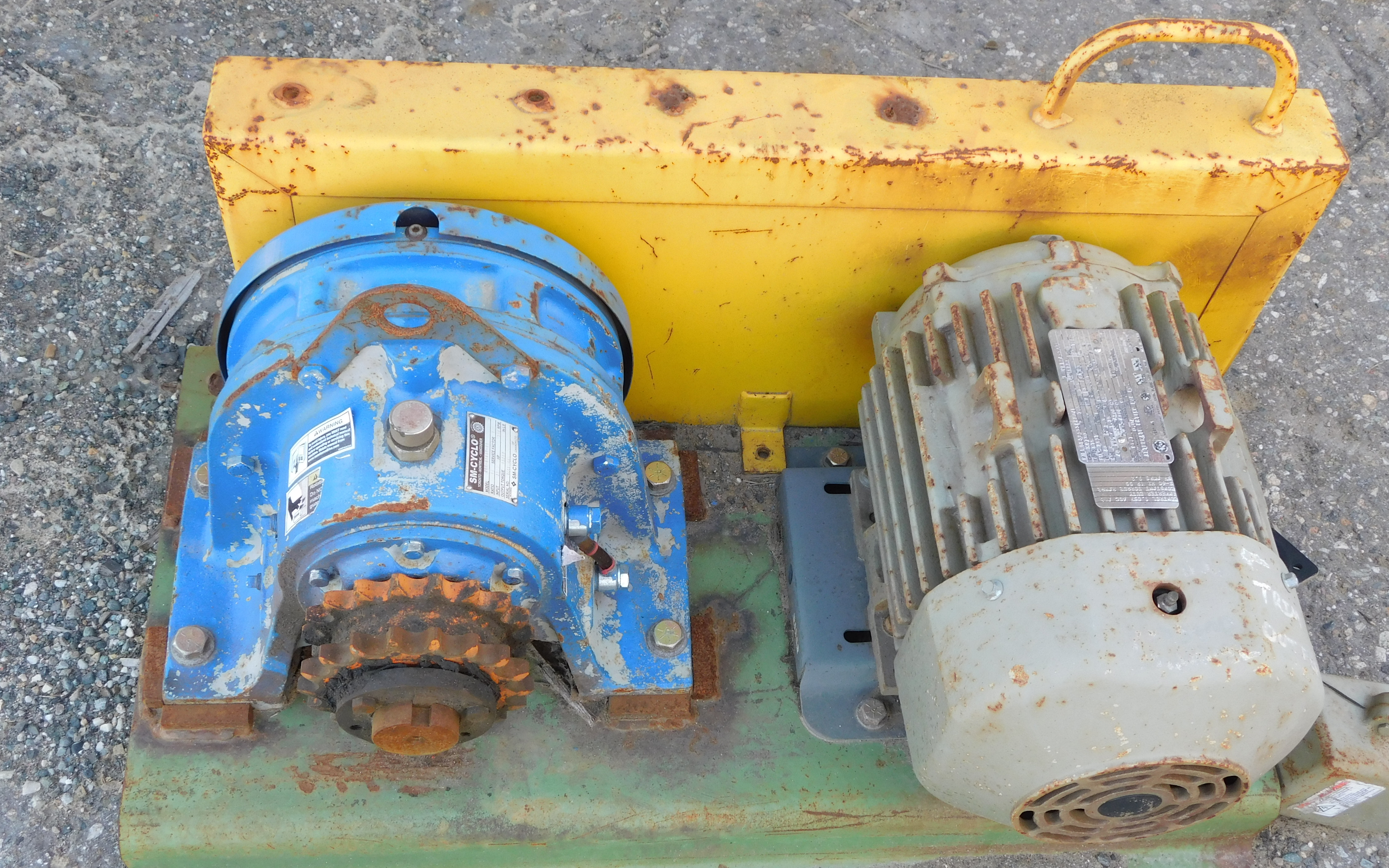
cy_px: 503
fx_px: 1476
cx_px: 702
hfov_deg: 50.4
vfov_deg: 32.7
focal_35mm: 39
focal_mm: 6.3
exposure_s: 1/80
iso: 125
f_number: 3.5
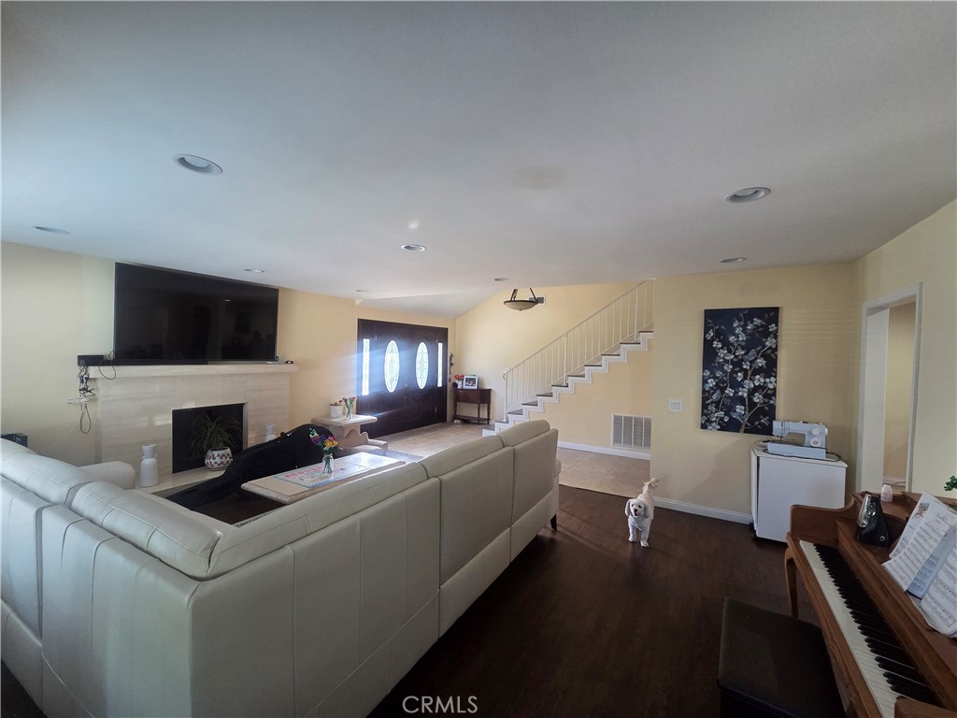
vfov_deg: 89.9
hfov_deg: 106.2
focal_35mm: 13
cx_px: 478
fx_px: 359
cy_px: 359
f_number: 2.2
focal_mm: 2.2
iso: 250
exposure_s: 1/60
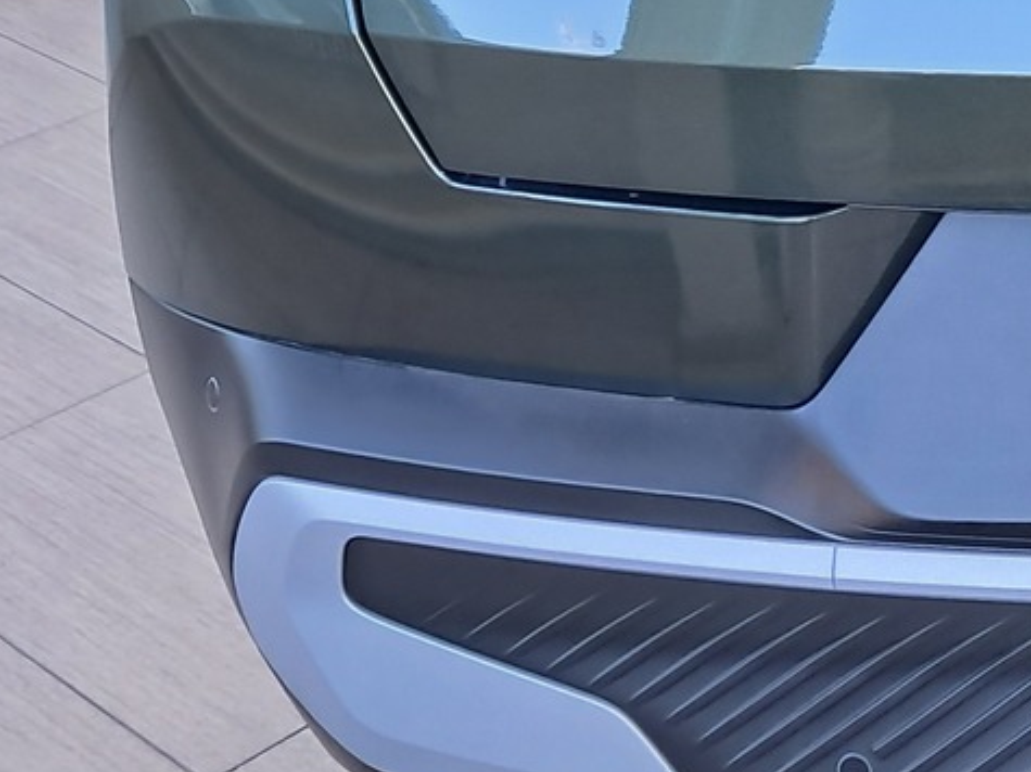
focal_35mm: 91
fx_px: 2710
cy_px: -440
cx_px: 1545
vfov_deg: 14.9
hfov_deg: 18.9
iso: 160
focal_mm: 4
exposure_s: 1/50
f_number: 1.8
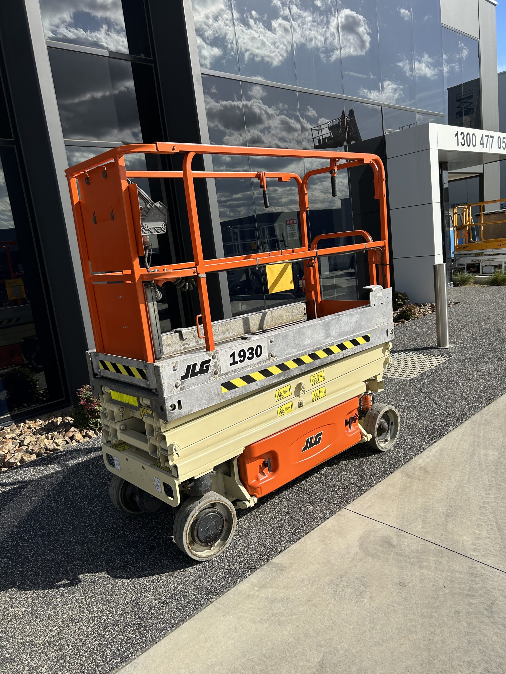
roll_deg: +6.9
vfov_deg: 67.3
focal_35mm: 26
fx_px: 507
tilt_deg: -10.8
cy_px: 337
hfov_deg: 53.1
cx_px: 253
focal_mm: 5.7
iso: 50
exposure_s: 1/4630
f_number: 1.5
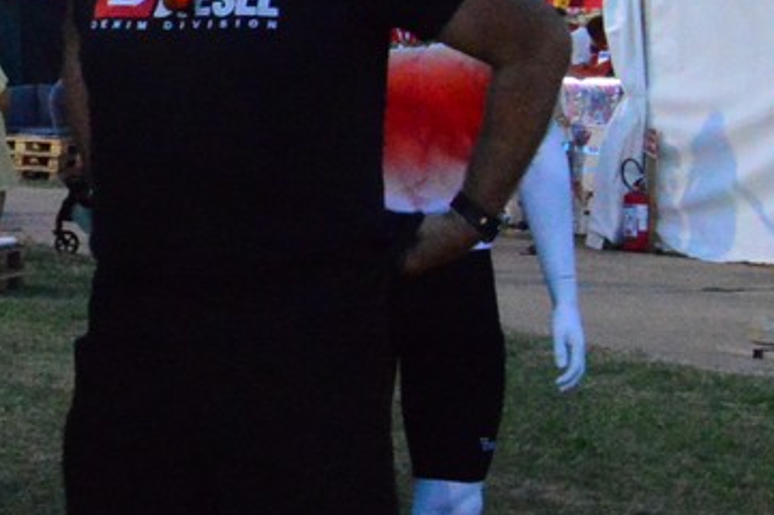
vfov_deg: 8.1
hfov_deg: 11.6
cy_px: 13
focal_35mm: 169
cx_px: -420
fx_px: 3630
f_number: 11
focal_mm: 30
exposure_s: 1/40
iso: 6400
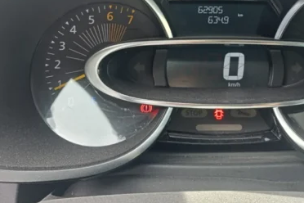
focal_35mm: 47
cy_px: 55
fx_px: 397
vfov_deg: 28.3
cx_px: 199
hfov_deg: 41.5
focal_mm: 3.46
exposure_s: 1/33.3
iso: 106
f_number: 2.2
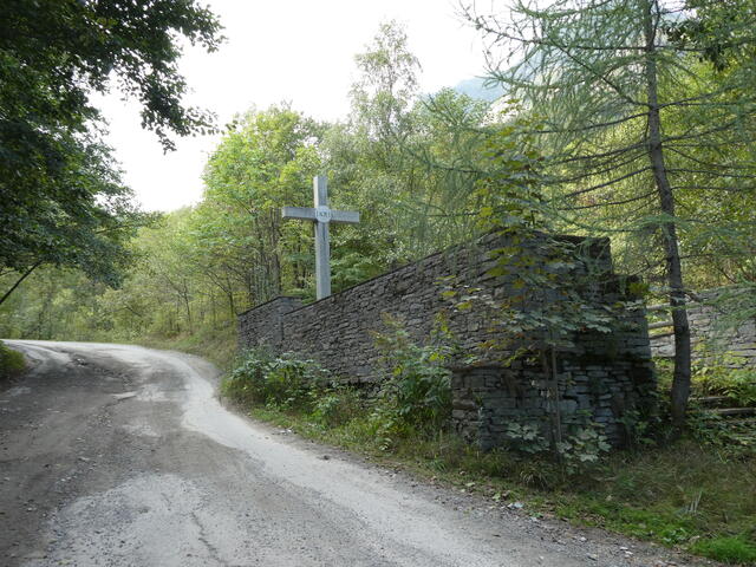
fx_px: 677
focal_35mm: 31
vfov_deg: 45.4
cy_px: 284
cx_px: 378
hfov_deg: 58.4
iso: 80
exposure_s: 1/80
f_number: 4
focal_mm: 5.4
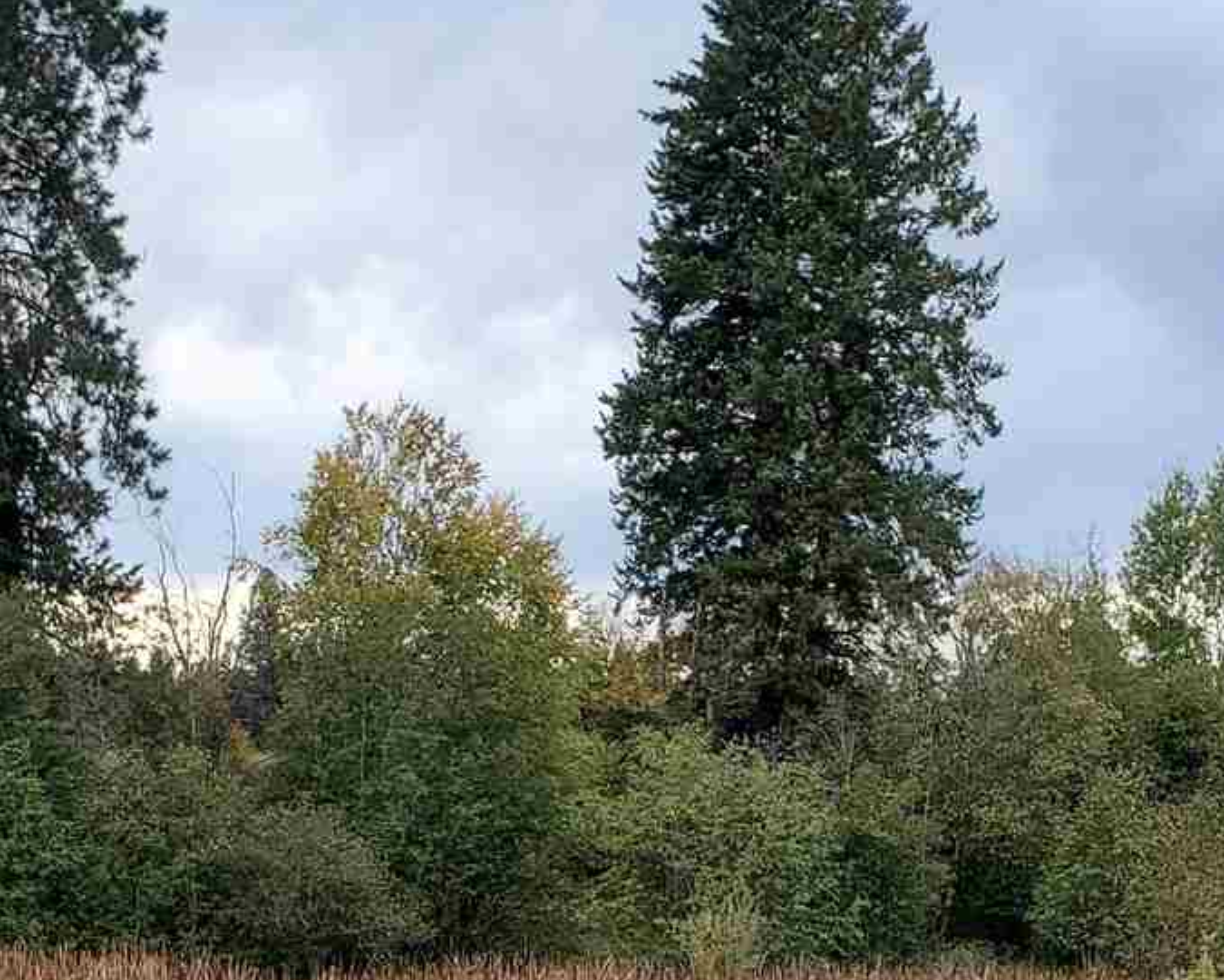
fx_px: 2789
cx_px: 695
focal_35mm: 77
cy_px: 1009
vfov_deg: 19.3
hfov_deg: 24.7
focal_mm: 4.3
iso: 50
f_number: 2.4
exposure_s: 1/270
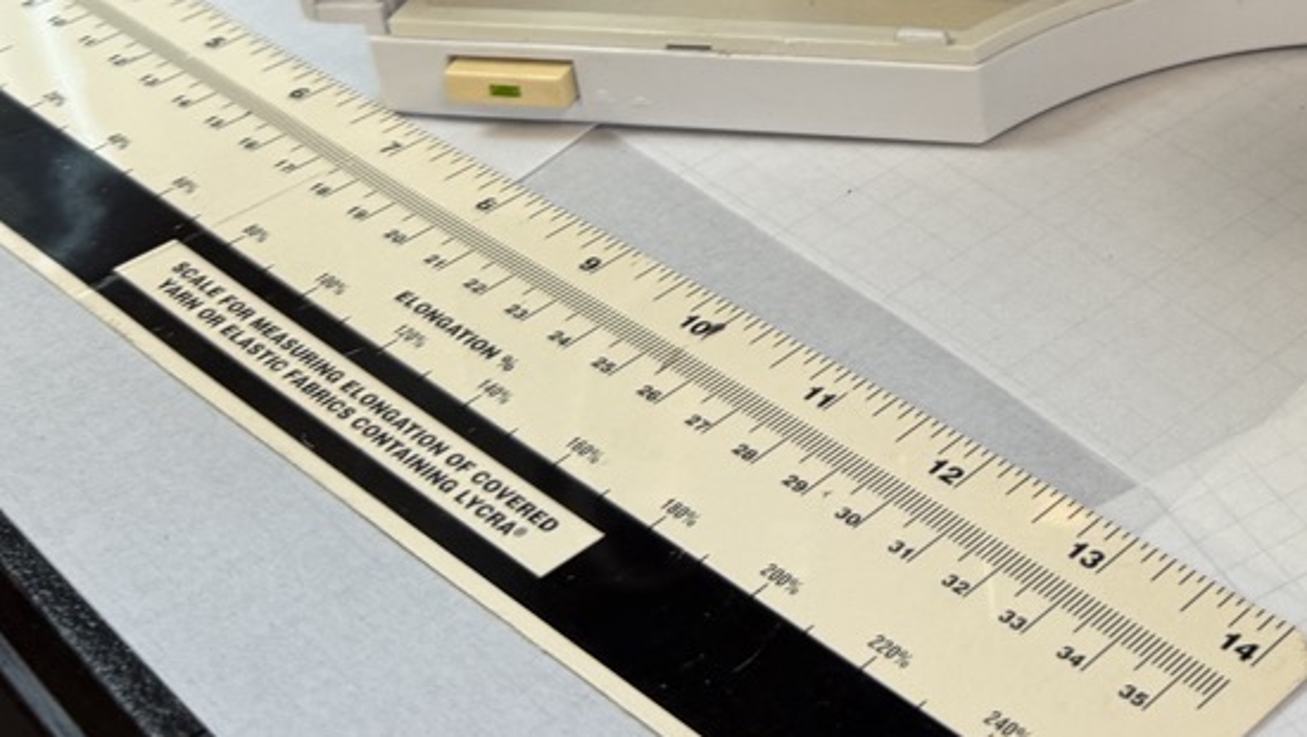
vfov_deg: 14.8
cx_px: 1407
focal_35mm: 76
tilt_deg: -20.4
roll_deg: +2.9
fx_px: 2635
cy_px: -364
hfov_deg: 25.9
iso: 50
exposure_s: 1/133
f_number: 1.78
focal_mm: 6.76
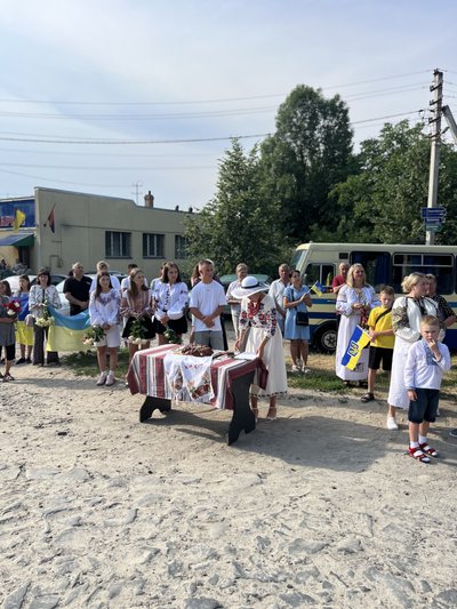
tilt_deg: -6.1
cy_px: 304
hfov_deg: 53.1
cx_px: 228
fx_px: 457
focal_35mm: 26
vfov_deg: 67.3
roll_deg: -1.4
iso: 50
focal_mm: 5.1
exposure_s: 1/2410
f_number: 1.6
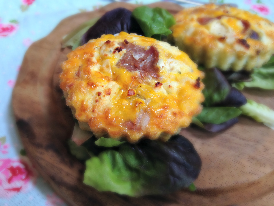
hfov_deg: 55.4
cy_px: 103
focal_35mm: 33
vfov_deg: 42.9
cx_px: 137
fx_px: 261
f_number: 2.4
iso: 100
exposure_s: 1/120
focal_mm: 4.12
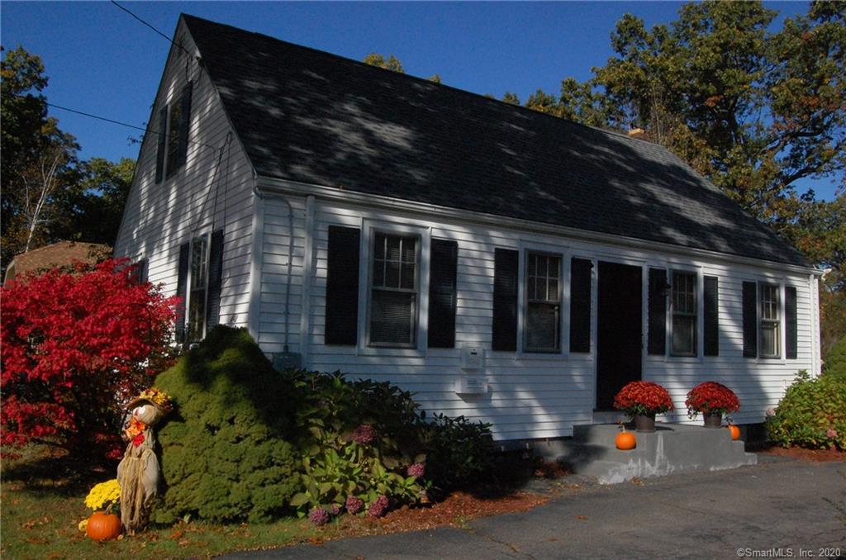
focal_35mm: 30
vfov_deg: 43.4
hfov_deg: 62.0
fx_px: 703
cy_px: 280
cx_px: 423
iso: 1600
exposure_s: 1/800
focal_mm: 20
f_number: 22
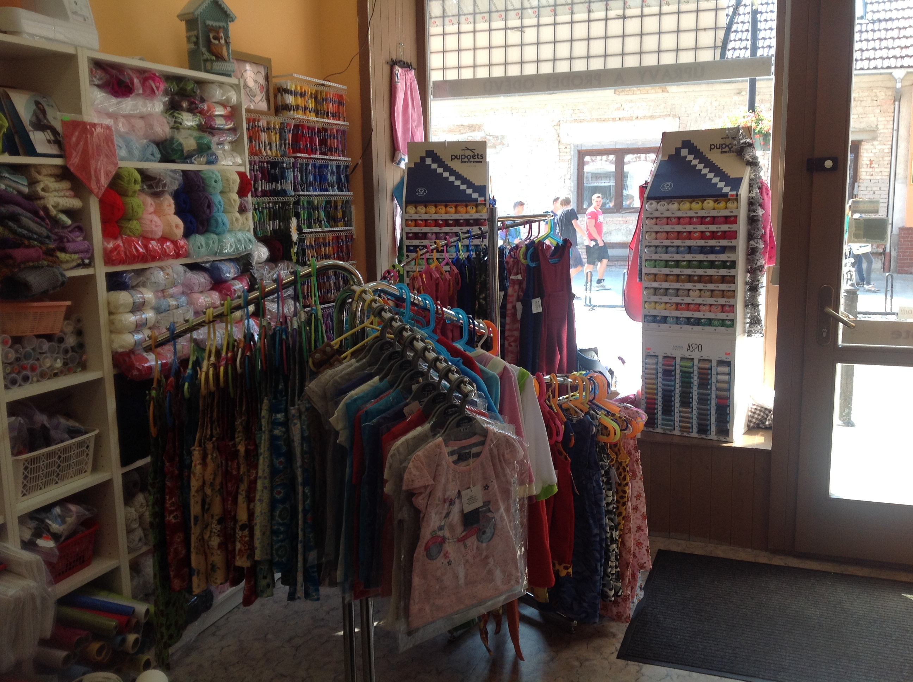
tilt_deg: -10.4
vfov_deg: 40.6
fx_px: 922
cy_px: 341
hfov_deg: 52.7
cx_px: 456
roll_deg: +0.5
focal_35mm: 35
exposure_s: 1/104
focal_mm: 4.28
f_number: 2.4
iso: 50
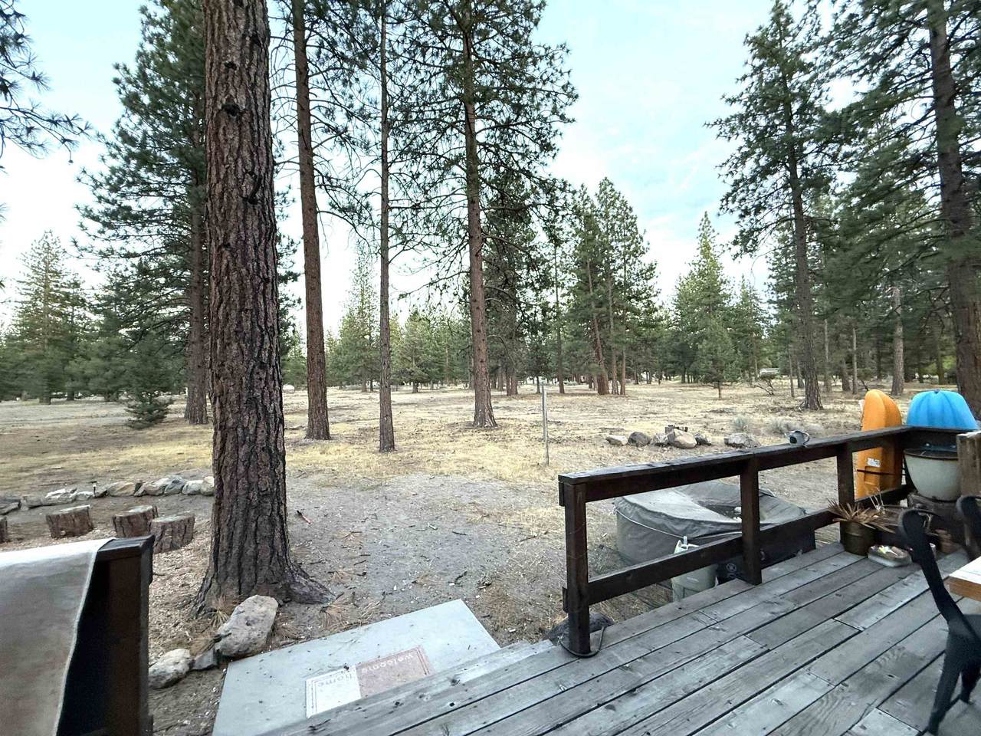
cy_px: 368
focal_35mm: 14
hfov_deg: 102.1
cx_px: 490
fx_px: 397
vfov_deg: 85.7
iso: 320
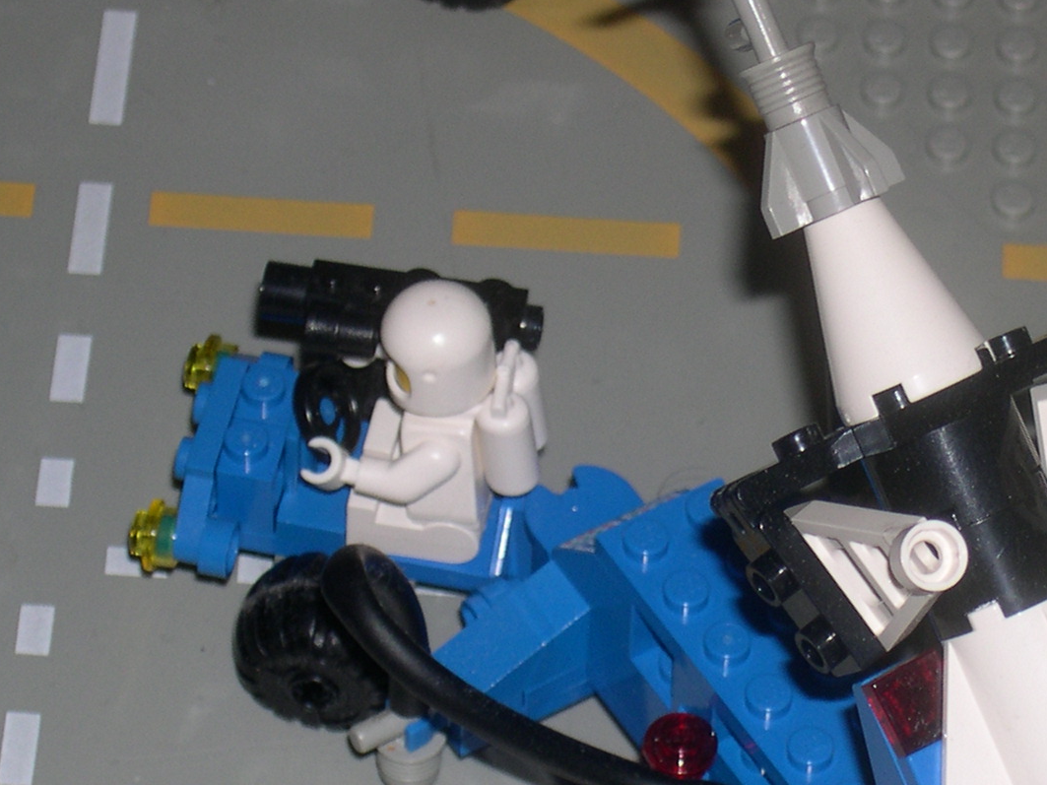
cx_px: 753
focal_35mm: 218
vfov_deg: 6.8
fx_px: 6593
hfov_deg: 9.1
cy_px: 655
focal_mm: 21.6
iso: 100
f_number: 4.8
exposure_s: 1/60
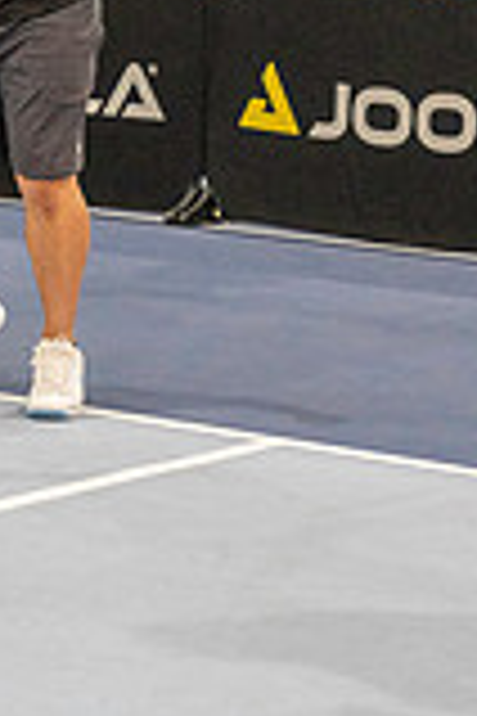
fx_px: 3935
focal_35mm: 198
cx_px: -104
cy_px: 198
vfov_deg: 10.4
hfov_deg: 6.9
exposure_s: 1/640
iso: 6400
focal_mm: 70
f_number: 4
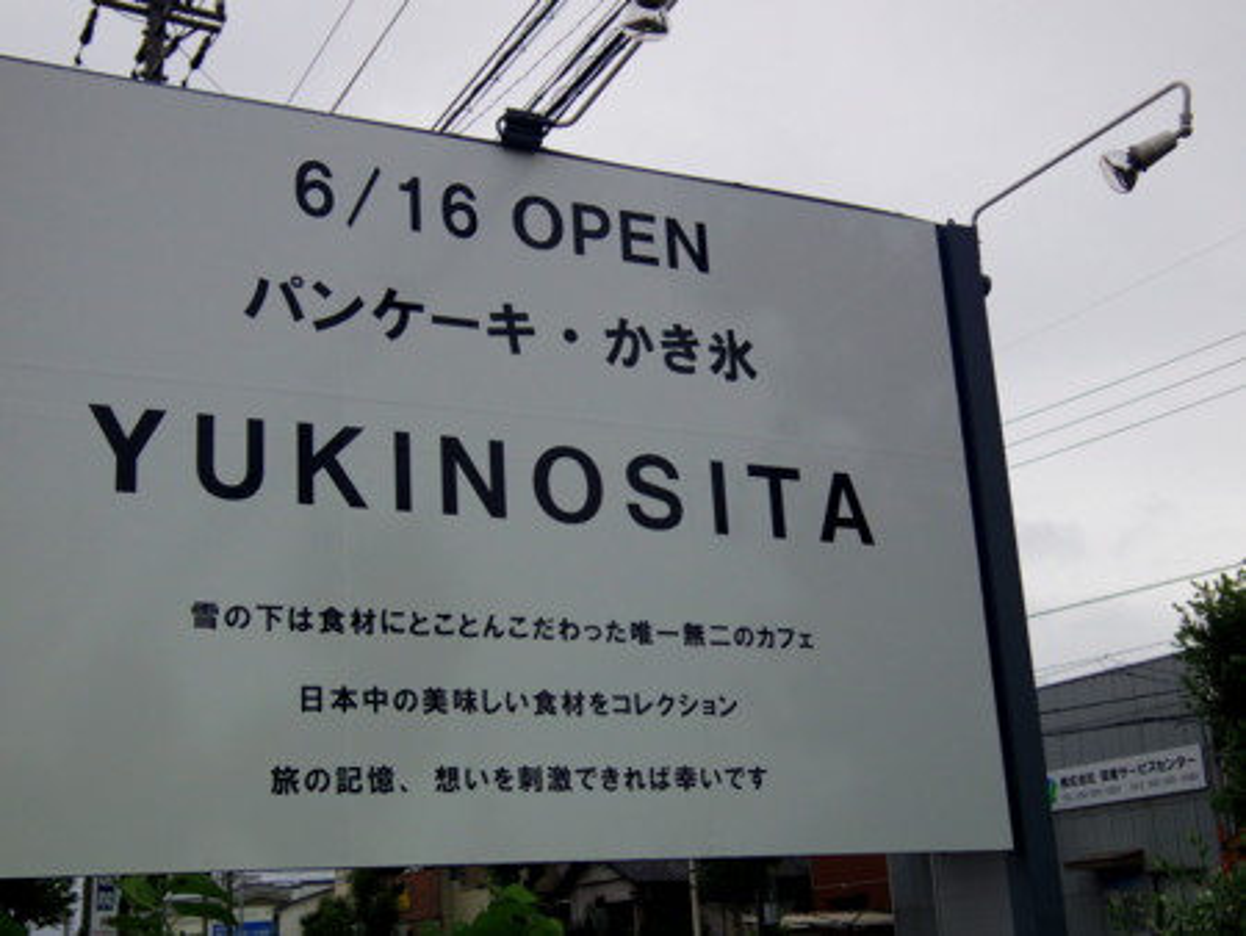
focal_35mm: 47
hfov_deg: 40.4
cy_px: 468
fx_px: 1693
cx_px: 623
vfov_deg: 30.9
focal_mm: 8.5
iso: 125
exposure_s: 1/800
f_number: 2.2
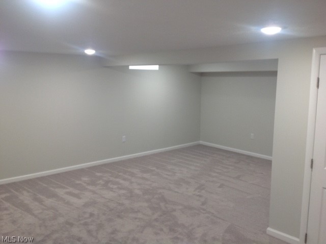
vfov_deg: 40.6
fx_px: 329
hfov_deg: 52.7
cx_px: 163
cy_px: 122
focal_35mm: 35
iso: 64
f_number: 2.4
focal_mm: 4.28
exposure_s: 1/30
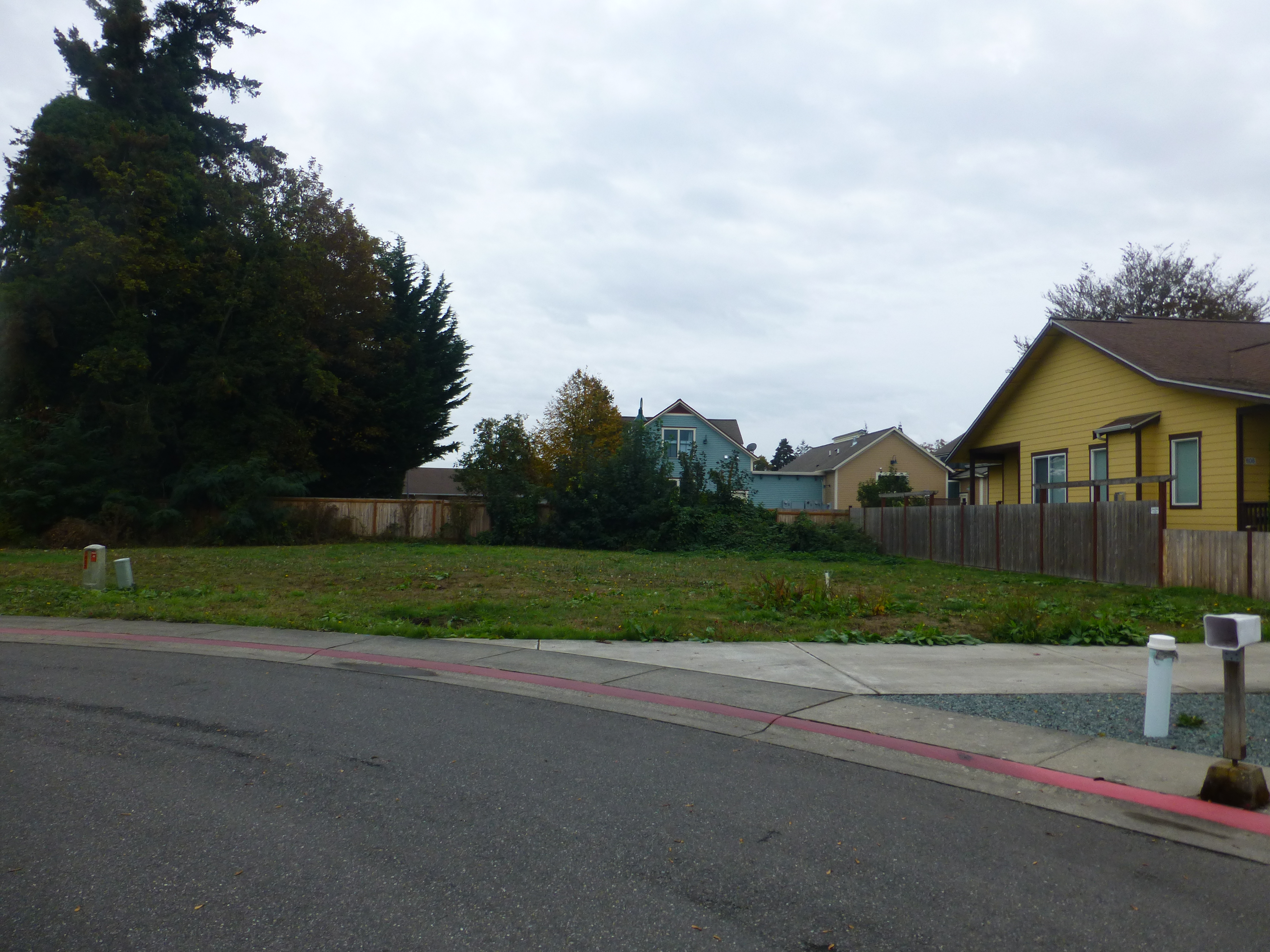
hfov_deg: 71.6
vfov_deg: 56.8
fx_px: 881
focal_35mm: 24
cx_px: 635
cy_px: 476
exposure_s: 1/320
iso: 100
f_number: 4
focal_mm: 4.3
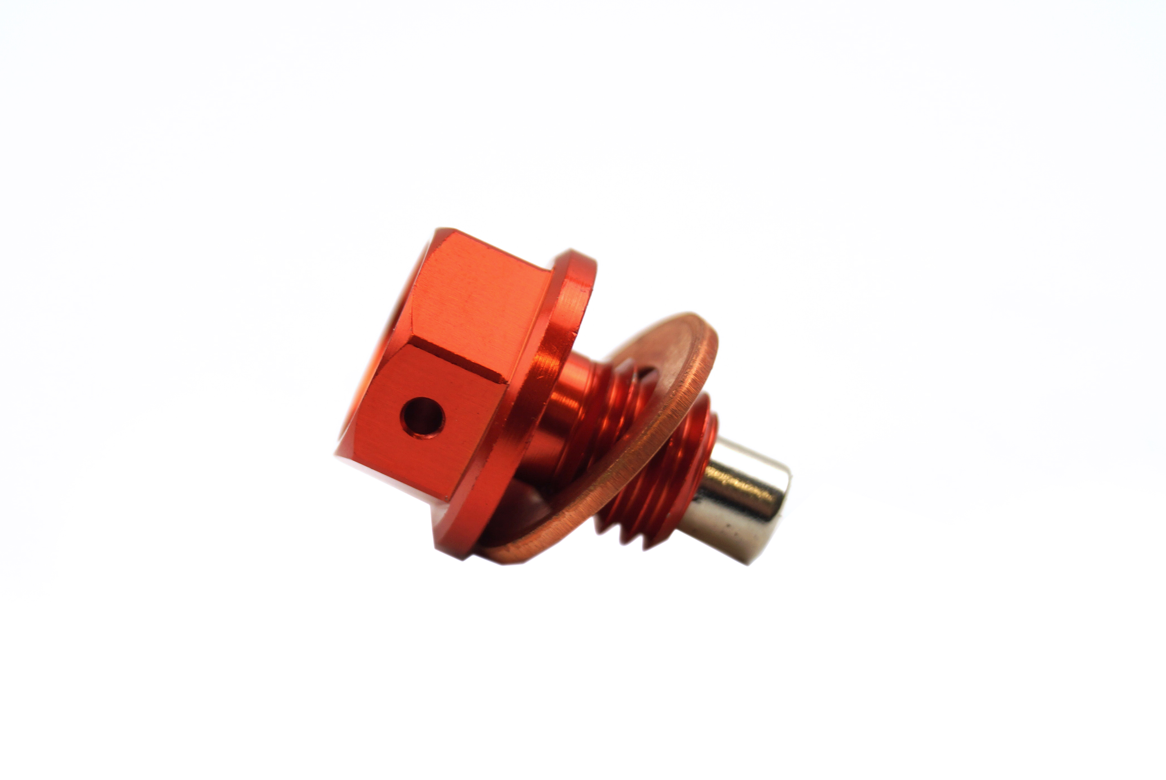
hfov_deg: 29.8
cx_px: 583
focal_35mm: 68
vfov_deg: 20.2
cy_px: 390
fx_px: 2189
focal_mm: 45
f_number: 6.3
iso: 100
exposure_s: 1/80
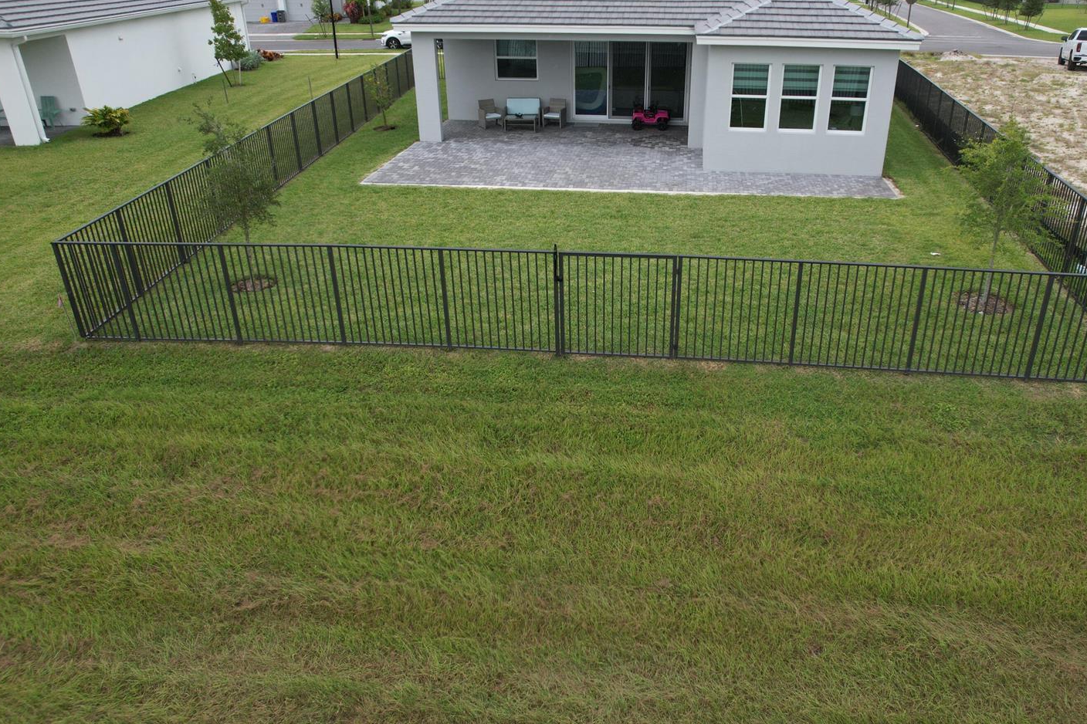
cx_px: 598
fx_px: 755
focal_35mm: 25
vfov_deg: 51.2
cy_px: 320
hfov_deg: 71.3
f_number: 2.8
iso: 100
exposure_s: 1/800
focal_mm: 8.38
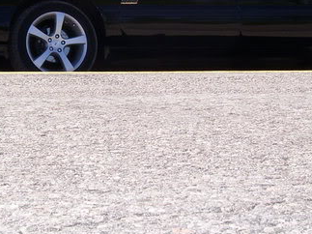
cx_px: 96
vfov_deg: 14.1
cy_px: 41
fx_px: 937
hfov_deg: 18.8
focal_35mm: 104
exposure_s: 1/350
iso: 80
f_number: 5.6
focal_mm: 7
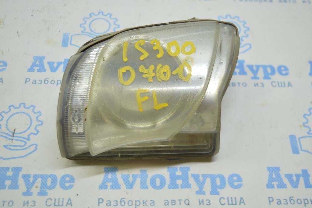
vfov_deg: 29.8
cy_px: 104
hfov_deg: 43.6
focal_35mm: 45
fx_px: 390
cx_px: 156
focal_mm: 30
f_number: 4.2
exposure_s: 1/60
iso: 400
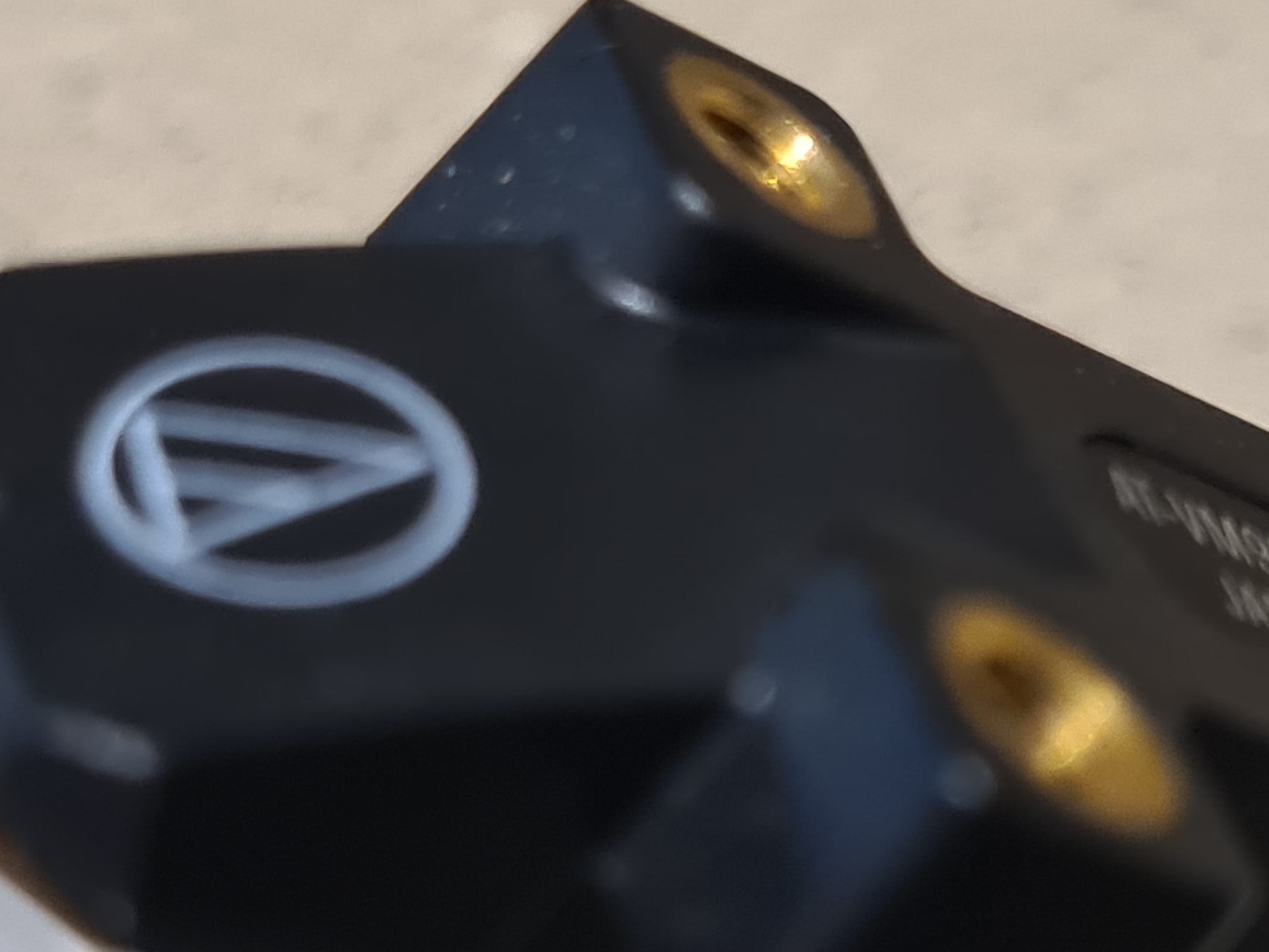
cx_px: 624
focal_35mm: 105
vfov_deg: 14.1
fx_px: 3850
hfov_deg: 18.7
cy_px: 568
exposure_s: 1/50
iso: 250
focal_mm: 5.4
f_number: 1.8
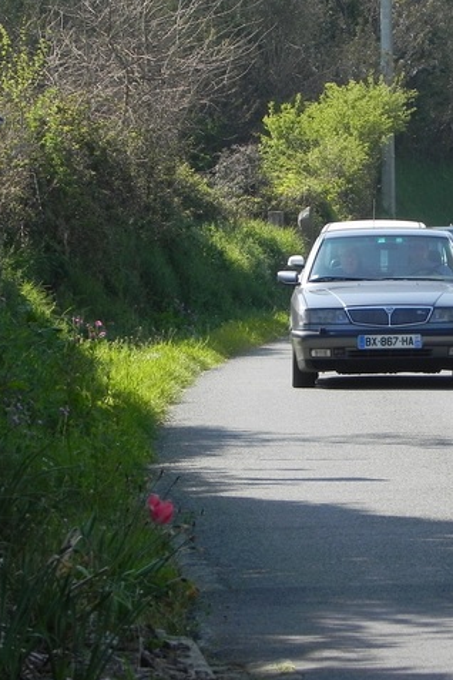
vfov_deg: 8.0
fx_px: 4850
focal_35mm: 257
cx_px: 342
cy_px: 341
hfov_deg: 5.3
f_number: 6.3
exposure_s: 1/247
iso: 160
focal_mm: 32.7
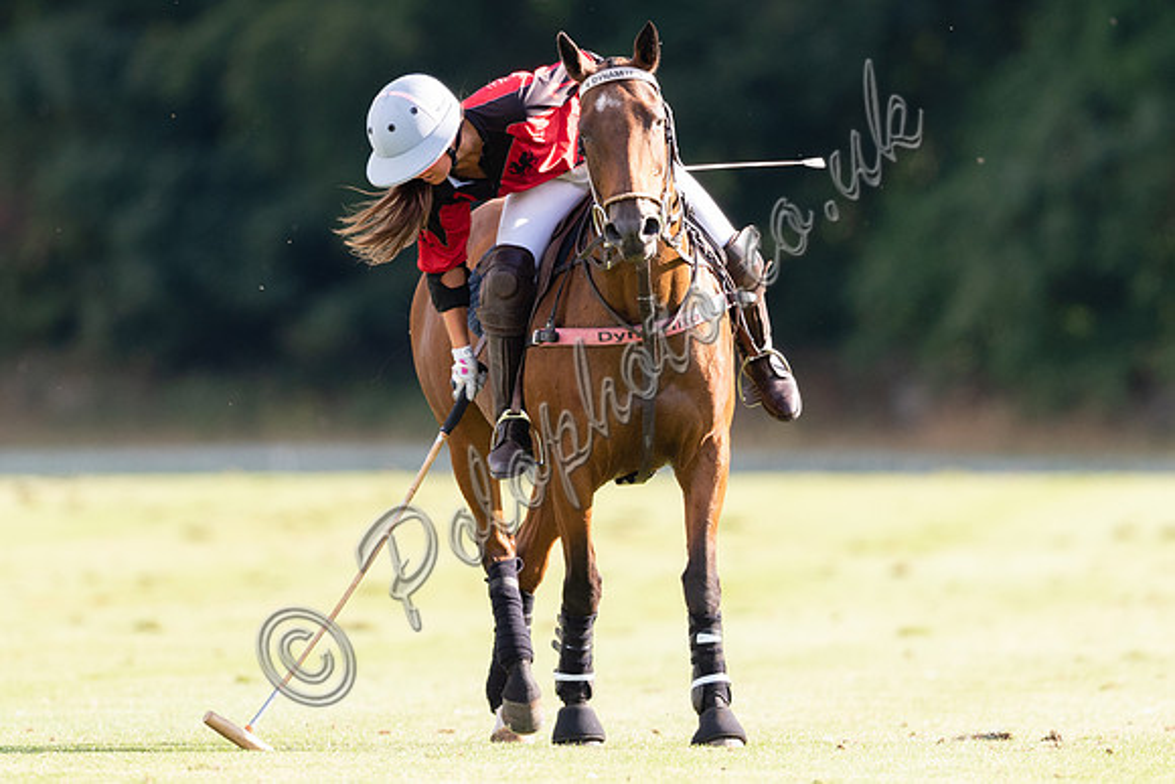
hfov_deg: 2.3
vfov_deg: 1.5
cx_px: 450
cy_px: 221
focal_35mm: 901
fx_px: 29403
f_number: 4
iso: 500
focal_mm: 500
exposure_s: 1/1000
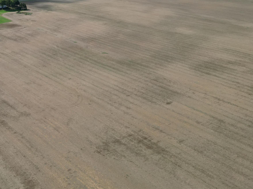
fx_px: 300
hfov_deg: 43.6
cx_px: 50
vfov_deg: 34.0
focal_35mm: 41
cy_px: 35
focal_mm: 6.72
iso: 160
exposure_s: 1/4000
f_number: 1.7
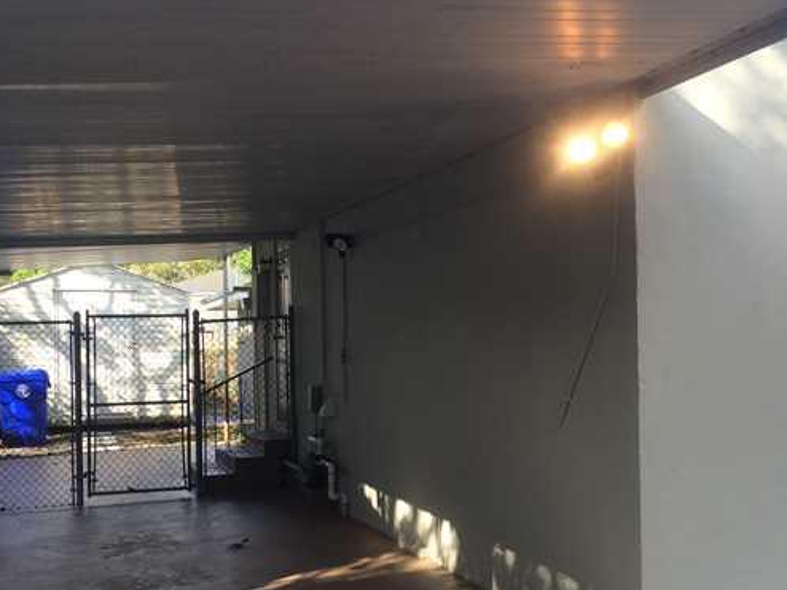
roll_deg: +1.3
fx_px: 1068
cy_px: 321
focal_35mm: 47
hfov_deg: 40.4
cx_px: 443
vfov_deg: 30.8
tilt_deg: +1.1
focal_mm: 4.15
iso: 32
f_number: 2.2
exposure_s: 1/383
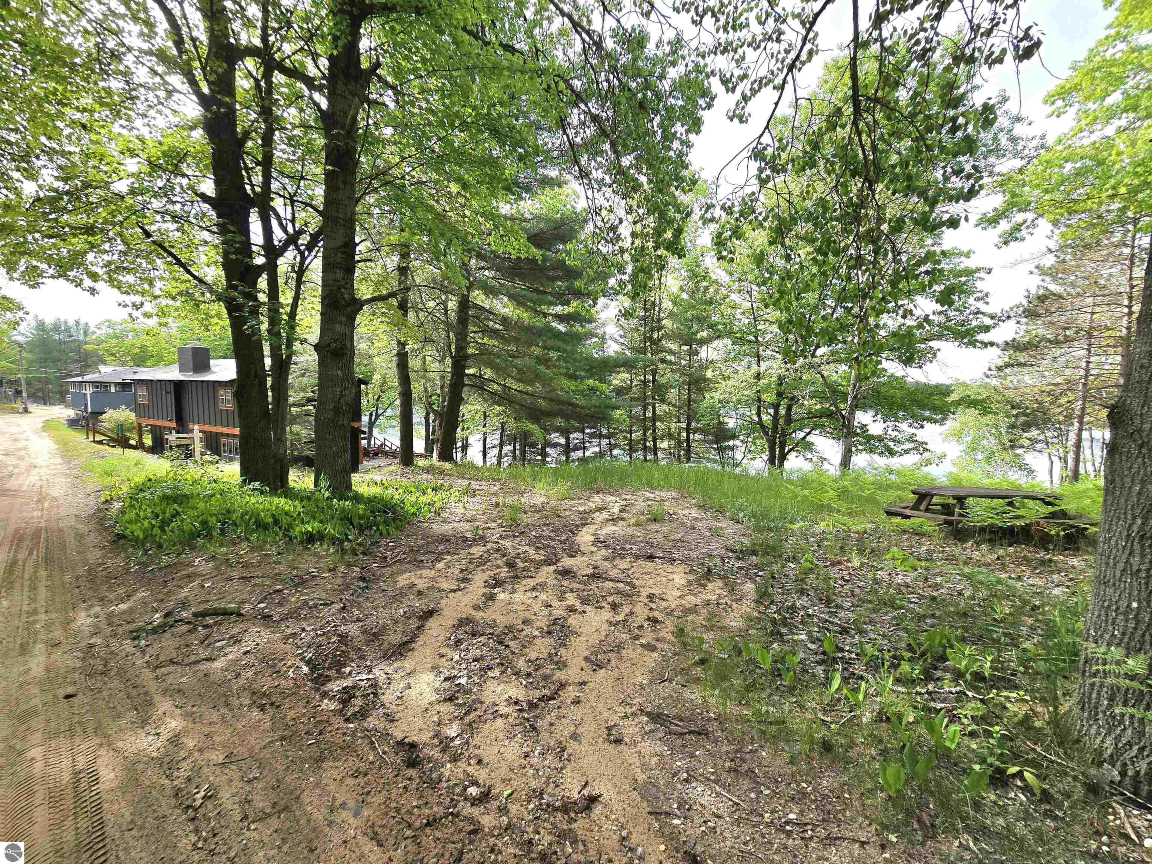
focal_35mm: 13
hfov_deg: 106.2
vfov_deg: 89.9
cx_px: 576
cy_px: 432
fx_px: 433
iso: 50
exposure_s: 1/909
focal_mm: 2.2
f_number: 2.2
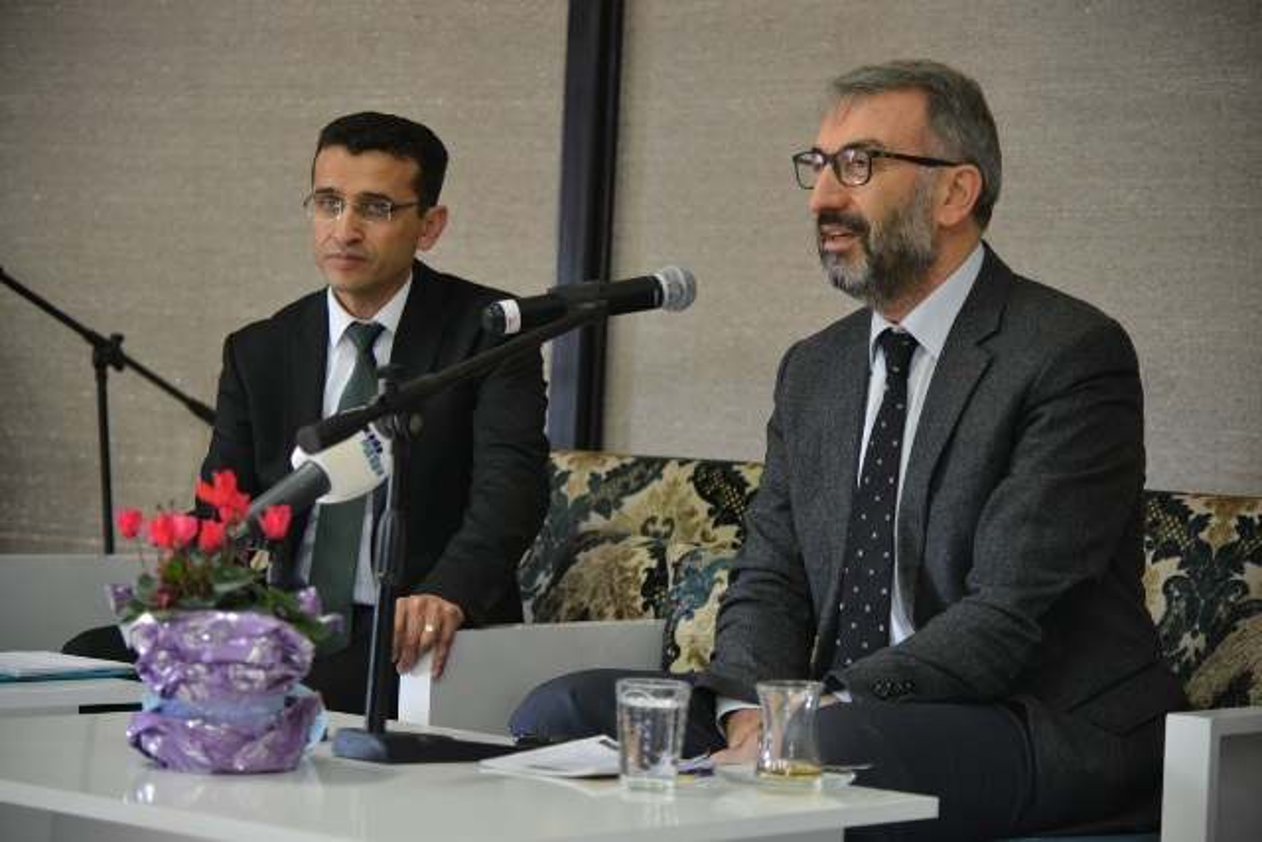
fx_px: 3015
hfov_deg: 23.6
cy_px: 421
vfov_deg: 15.9
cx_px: 631
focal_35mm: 86
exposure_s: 1/100
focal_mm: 86
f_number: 4
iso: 1000
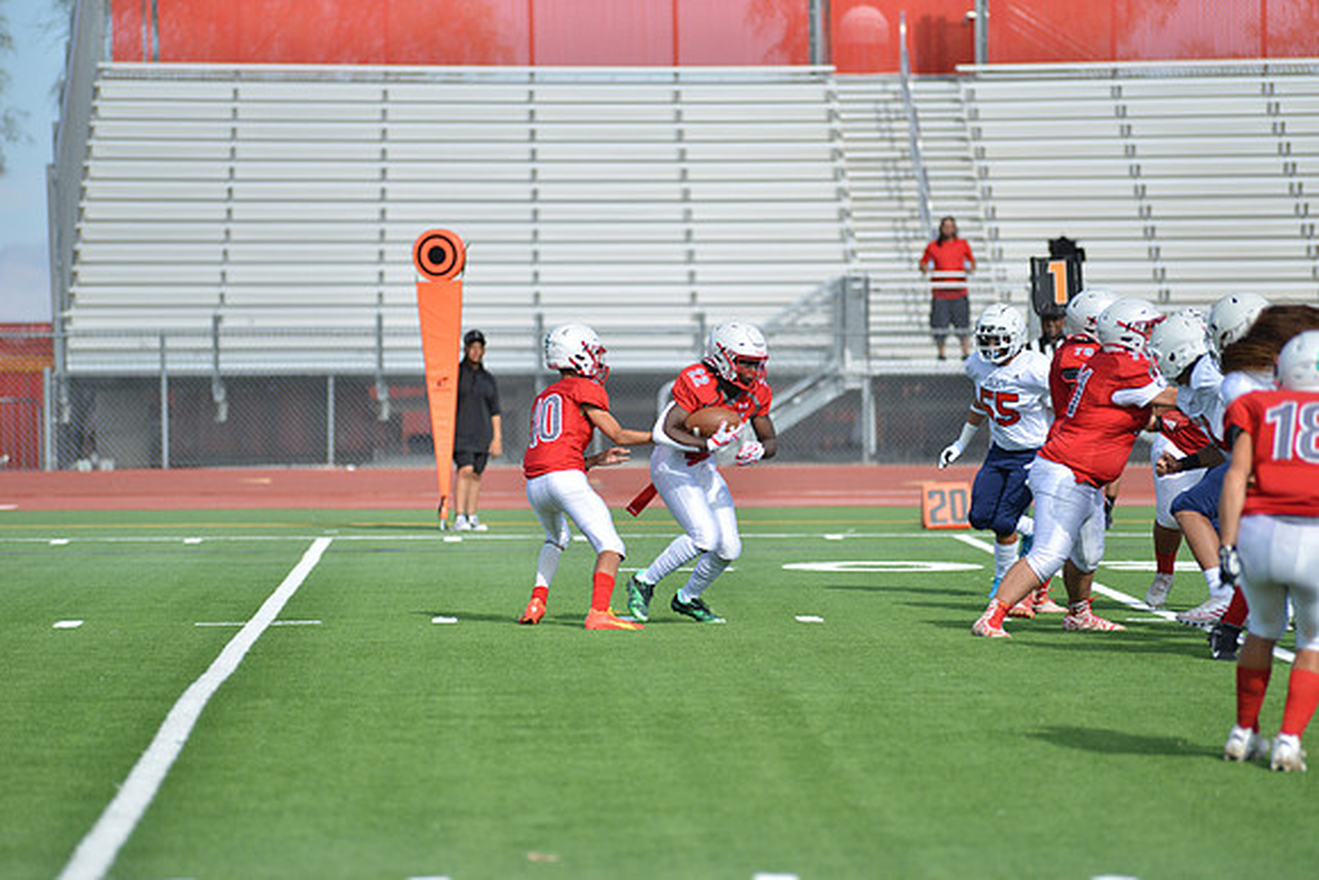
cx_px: 660
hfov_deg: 10.3
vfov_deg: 6.9
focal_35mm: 200
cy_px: 440
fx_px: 7329
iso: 100
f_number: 2.8
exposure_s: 1/1600
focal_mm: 200
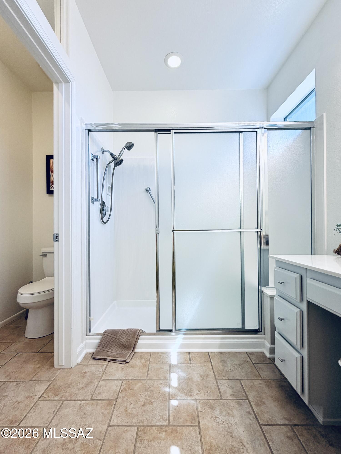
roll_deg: -1.7
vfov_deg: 102.1
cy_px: 227
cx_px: 170
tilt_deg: +0.8
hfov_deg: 85.7
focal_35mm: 14
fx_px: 184
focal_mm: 2.22
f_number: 2.2
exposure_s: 1/120
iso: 125
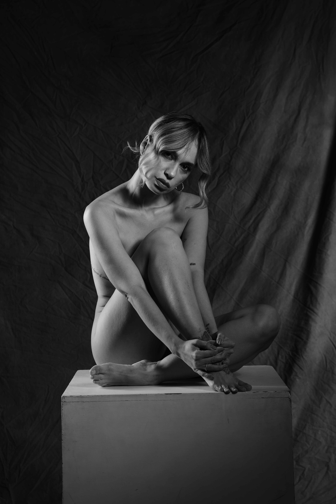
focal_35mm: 93
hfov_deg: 14.7
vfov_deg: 21.9
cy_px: 252
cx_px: 168
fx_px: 1302
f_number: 5.6
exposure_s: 1/160
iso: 100
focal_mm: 78
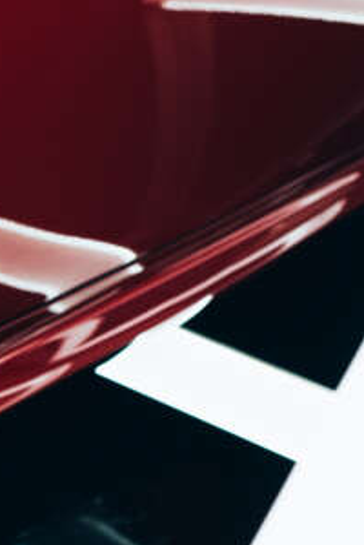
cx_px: -464
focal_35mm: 171
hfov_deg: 7.6
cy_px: 415
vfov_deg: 12.0
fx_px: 2587
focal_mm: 50
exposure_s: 1/200
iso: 500
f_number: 3.2
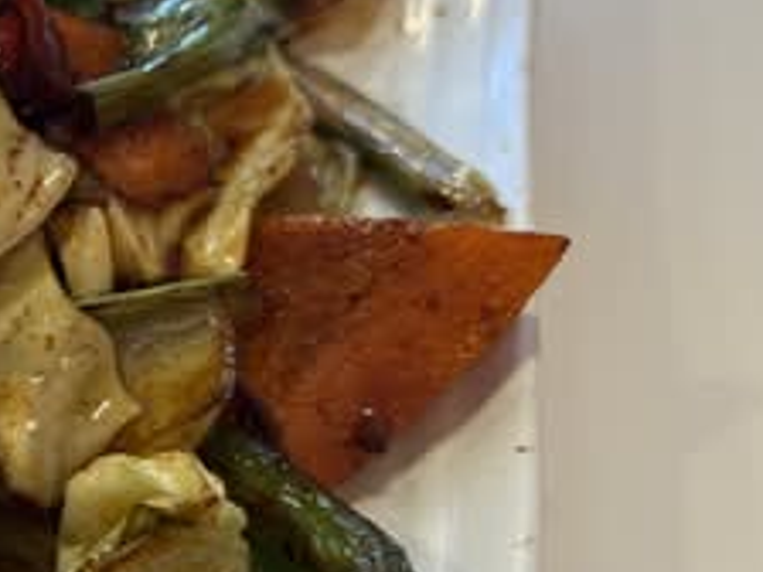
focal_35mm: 68
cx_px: -211
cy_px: 330
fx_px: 1499
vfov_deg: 21.6
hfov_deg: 25.0
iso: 125
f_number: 1.6
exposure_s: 1/60
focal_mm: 5.96
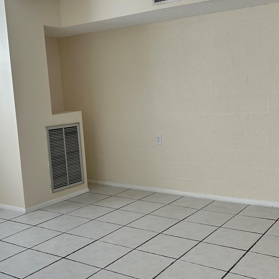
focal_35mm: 43
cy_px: 152
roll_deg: +3.7
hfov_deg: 39.2
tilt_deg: -7.8
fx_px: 392
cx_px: 145
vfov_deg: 39.1
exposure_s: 1/133
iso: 32
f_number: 1.5
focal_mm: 5.7
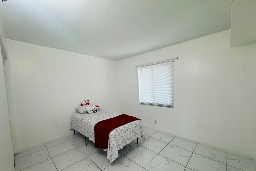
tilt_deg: -3.9
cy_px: 94
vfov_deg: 77.1
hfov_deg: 100.4
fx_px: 107
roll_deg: +1.8
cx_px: 127
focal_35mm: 15
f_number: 2.2
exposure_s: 1/120
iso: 160
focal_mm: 2.22
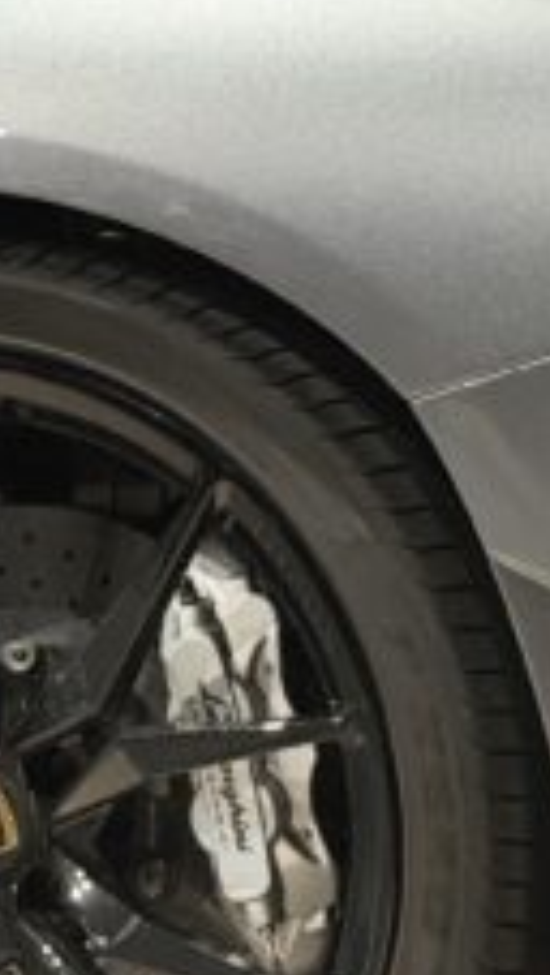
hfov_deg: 6.9
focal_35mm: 177
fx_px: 4581
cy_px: 344
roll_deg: -0.4
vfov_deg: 12.1
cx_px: 361
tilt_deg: -3.1
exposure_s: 1/40
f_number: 1.78
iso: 500
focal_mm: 6.76
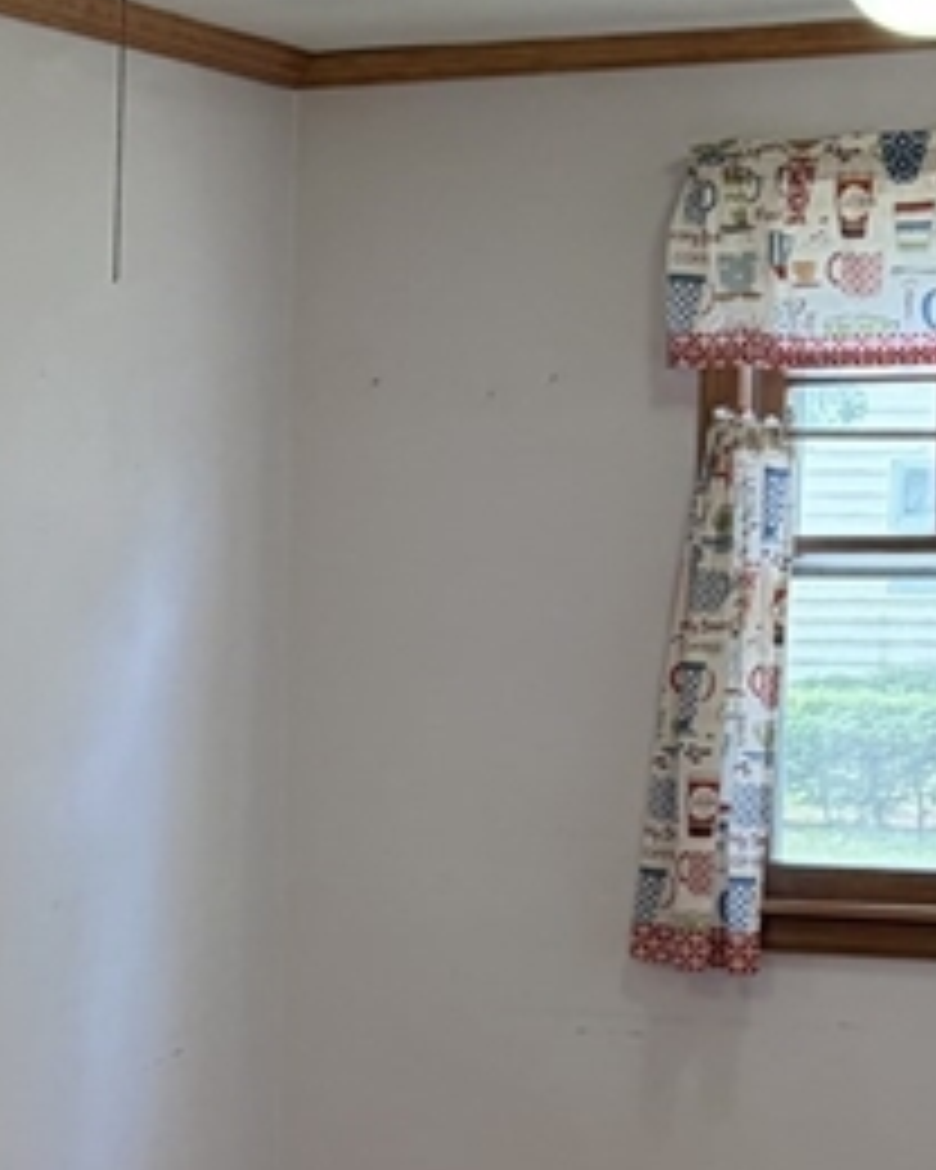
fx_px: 3463
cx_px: -526
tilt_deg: -6.3
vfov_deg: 19.0
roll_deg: +1.3
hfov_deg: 14.3
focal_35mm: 100
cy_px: 896
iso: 160
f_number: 1.6
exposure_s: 1/120
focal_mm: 5.96
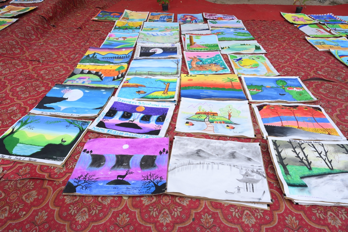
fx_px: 232
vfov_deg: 53.1
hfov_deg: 73.8
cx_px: 174
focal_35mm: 24
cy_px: 116
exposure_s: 1/125
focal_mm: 24
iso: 200
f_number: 8
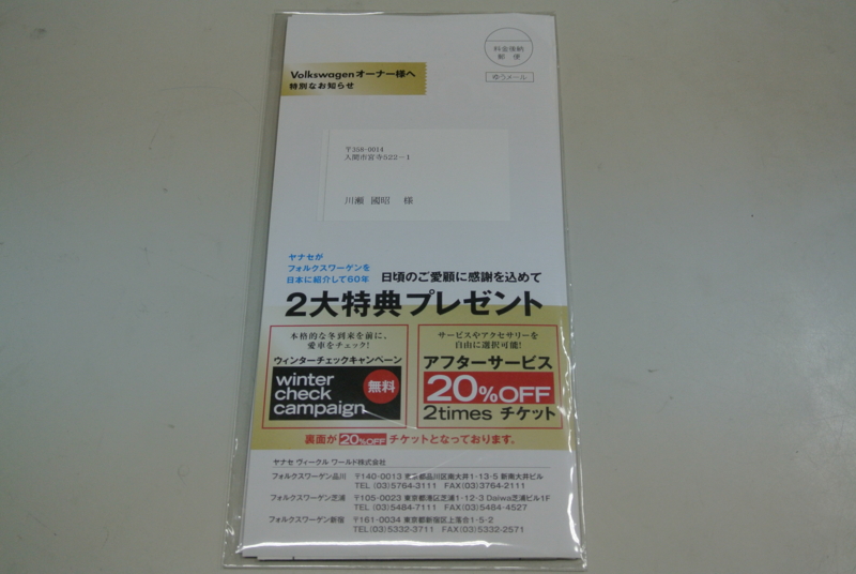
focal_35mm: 44
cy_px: 287
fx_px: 1048
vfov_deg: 30.6
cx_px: 428
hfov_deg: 44.4
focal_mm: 16.3
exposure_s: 1/60
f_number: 4.2
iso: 320
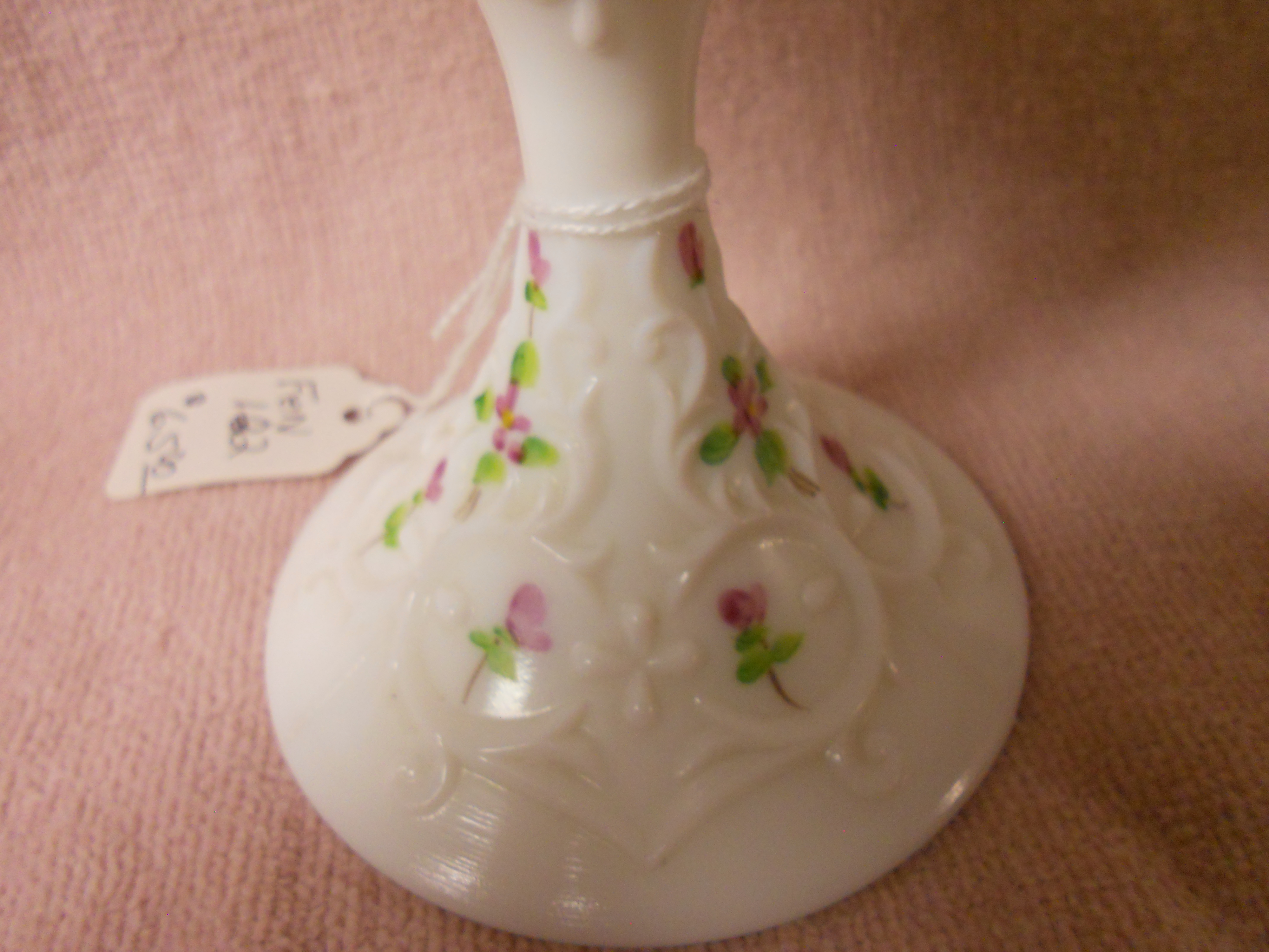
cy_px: 476
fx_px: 1173
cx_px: 634
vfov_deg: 44.2
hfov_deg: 56.8
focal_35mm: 32
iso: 400
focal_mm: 5.8
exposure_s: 1/25
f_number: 3.5
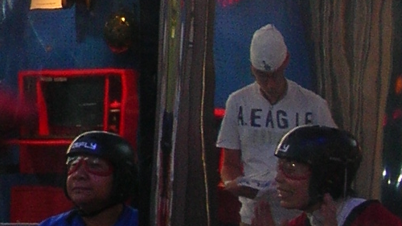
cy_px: 10
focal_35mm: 259
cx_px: -224
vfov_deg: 4.7
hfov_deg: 8.1
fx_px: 2760
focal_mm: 8.7
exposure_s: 1/30
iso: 50
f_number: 3
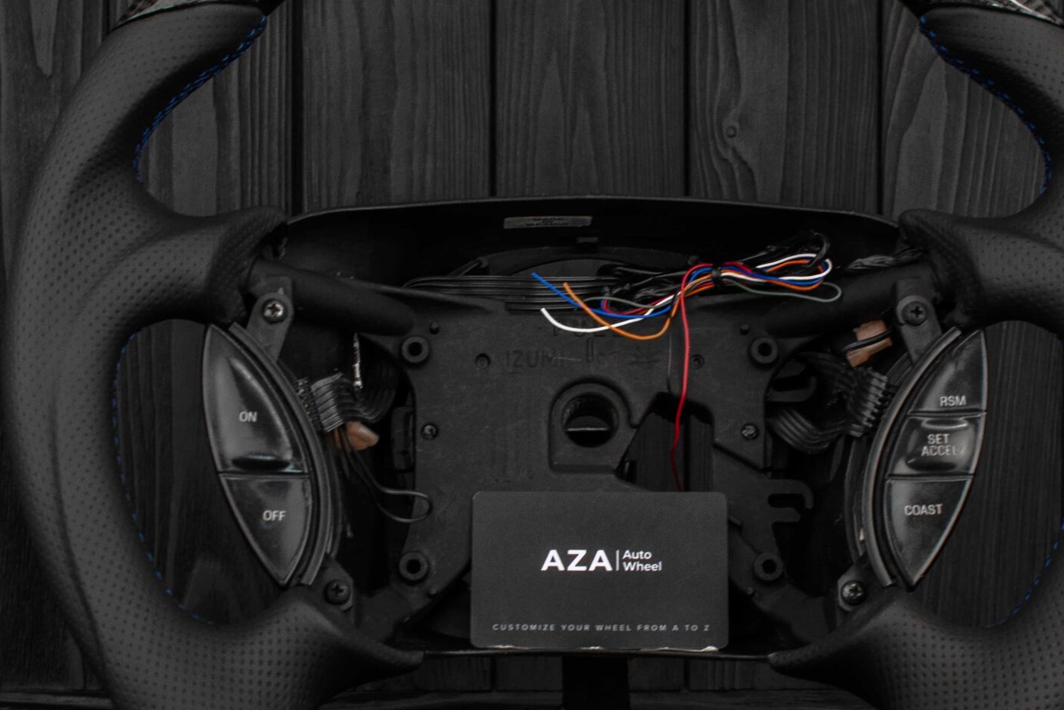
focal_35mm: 96
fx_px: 2835
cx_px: 576
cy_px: 383
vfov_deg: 14.3
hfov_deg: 21.3
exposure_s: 1/125
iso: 500
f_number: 6.3
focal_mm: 35
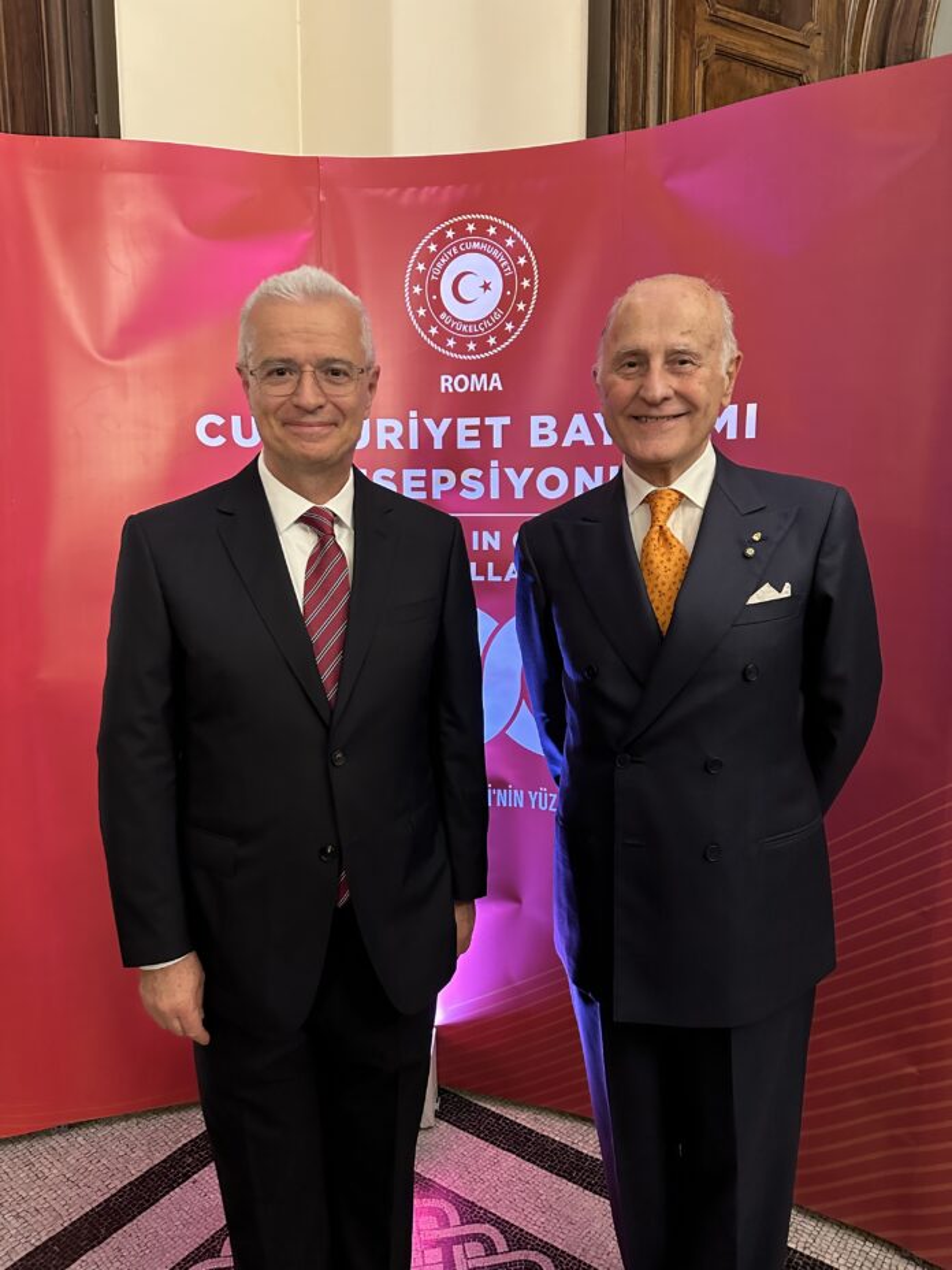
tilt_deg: -8.3
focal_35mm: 24
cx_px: 476
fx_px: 880
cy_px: 635
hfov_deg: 56.8
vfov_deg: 71.6
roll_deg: +0.8
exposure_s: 1/33
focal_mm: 6.86
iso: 800
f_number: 1.78
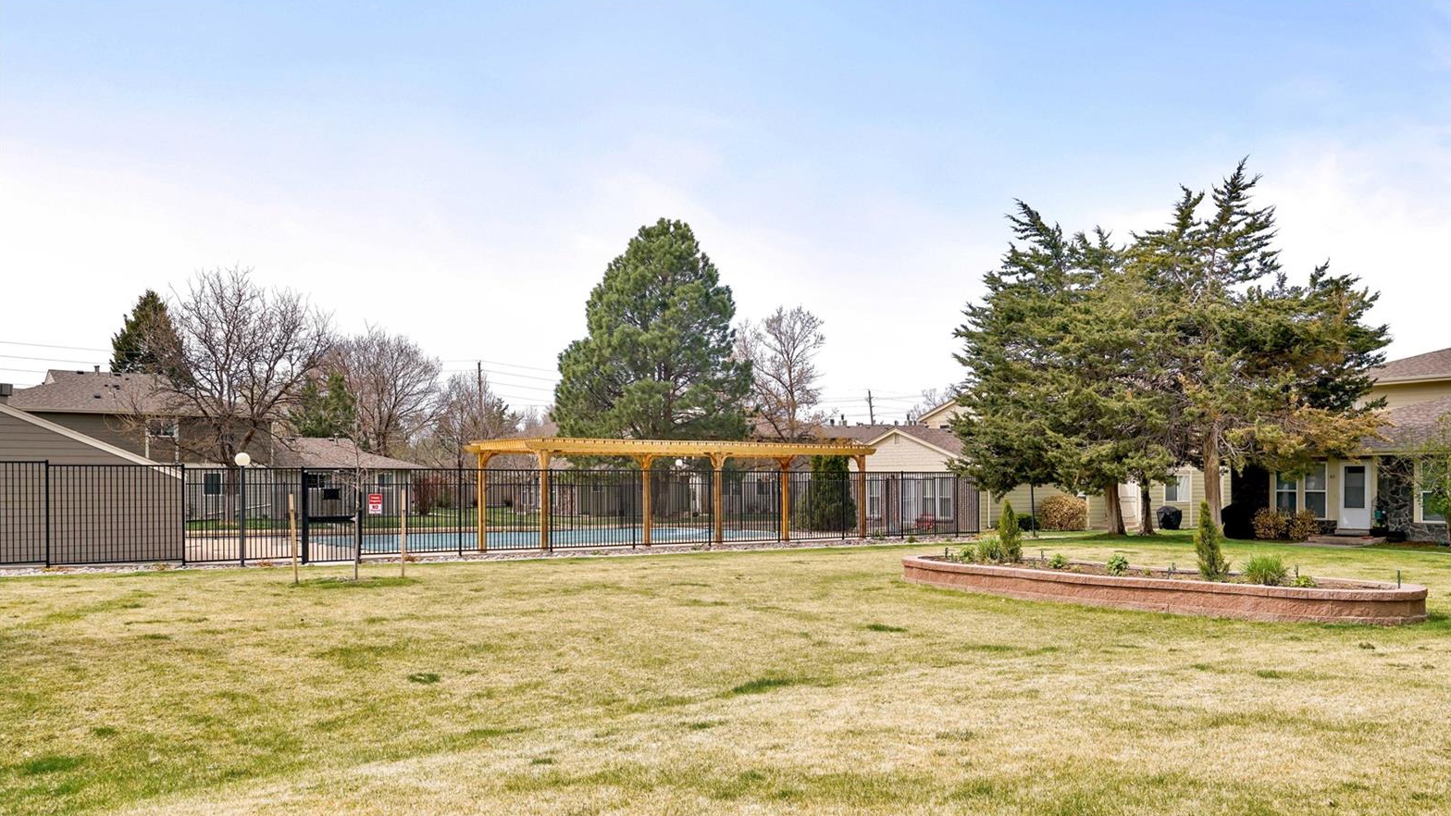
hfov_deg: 62.6
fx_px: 1193
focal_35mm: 31
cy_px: 485
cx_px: 738
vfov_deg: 37.6
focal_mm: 29
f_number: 9
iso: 100
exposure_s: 1/200
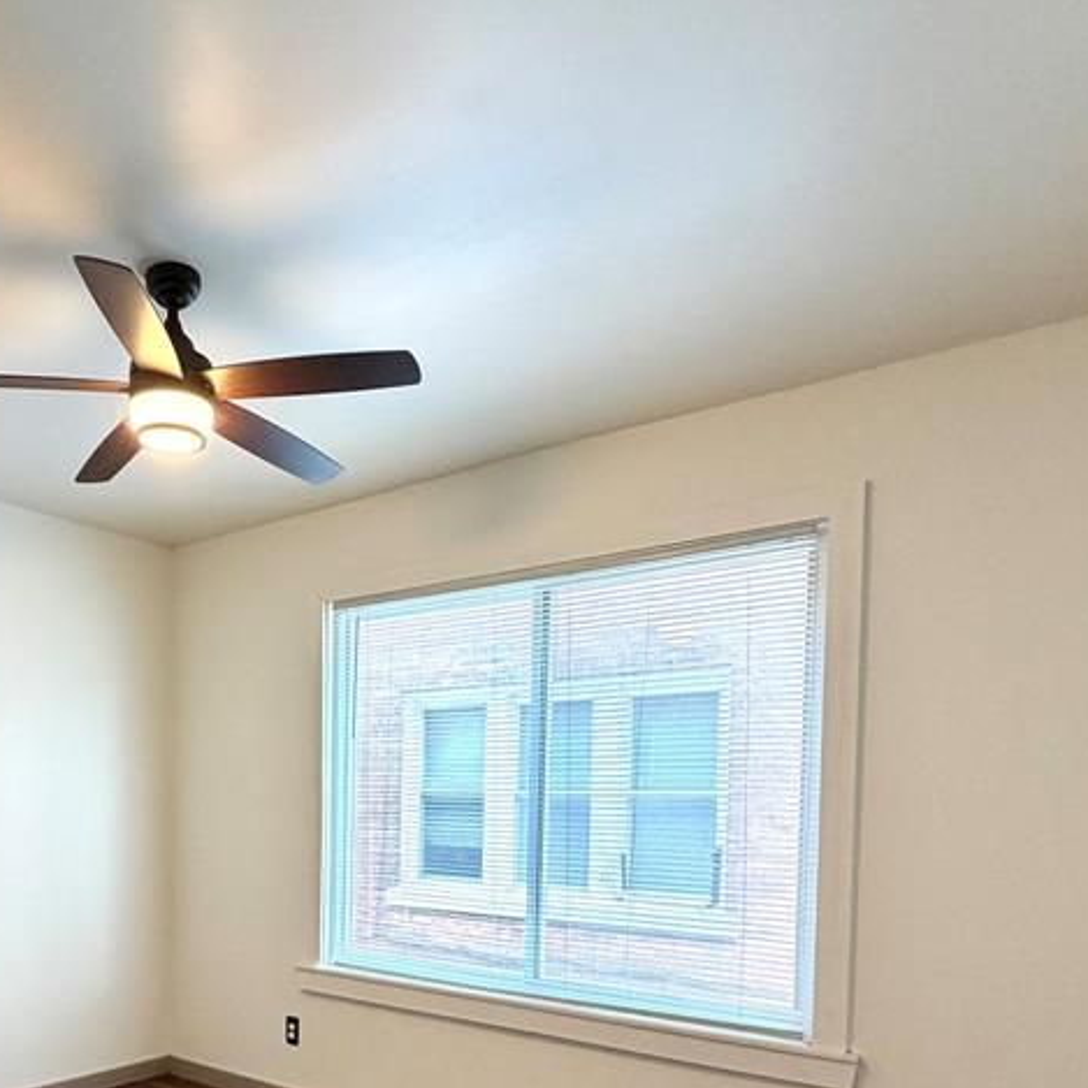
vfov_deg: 55.5
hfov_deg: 56.8
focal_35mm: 27
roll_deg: -0.6
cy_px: 849
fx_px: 960
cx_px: 302
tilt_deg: -2.6
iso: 200
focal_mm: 2.22
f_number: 2.2
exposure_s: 1/60
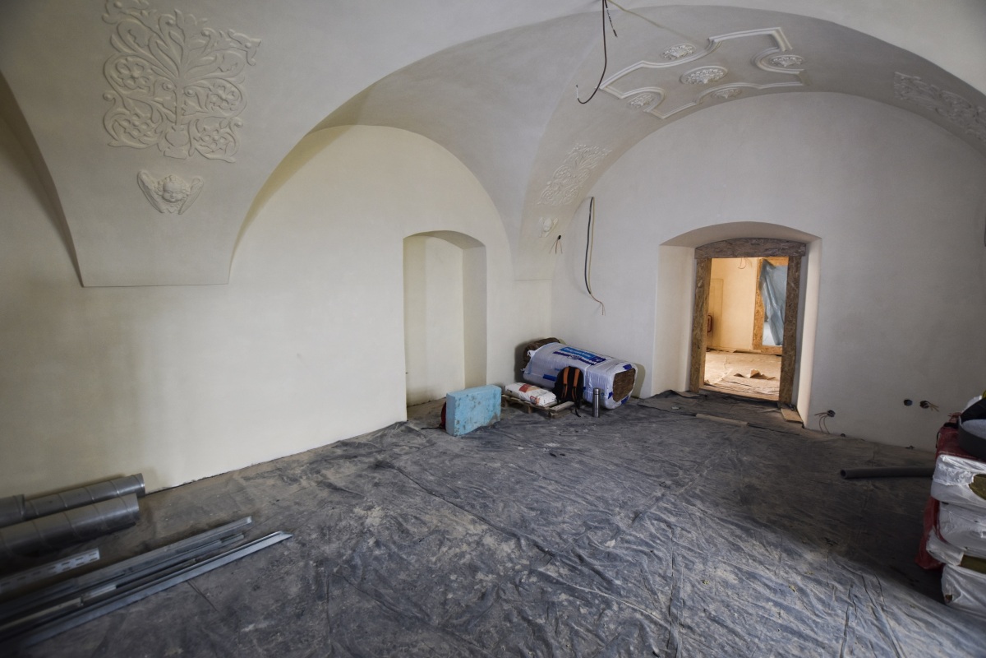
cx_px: 493
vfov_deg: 77.3
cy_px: 329
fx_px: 411
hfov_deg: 100.4
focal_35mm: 15
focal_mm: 10
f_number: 4
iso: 500
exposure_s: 1/60
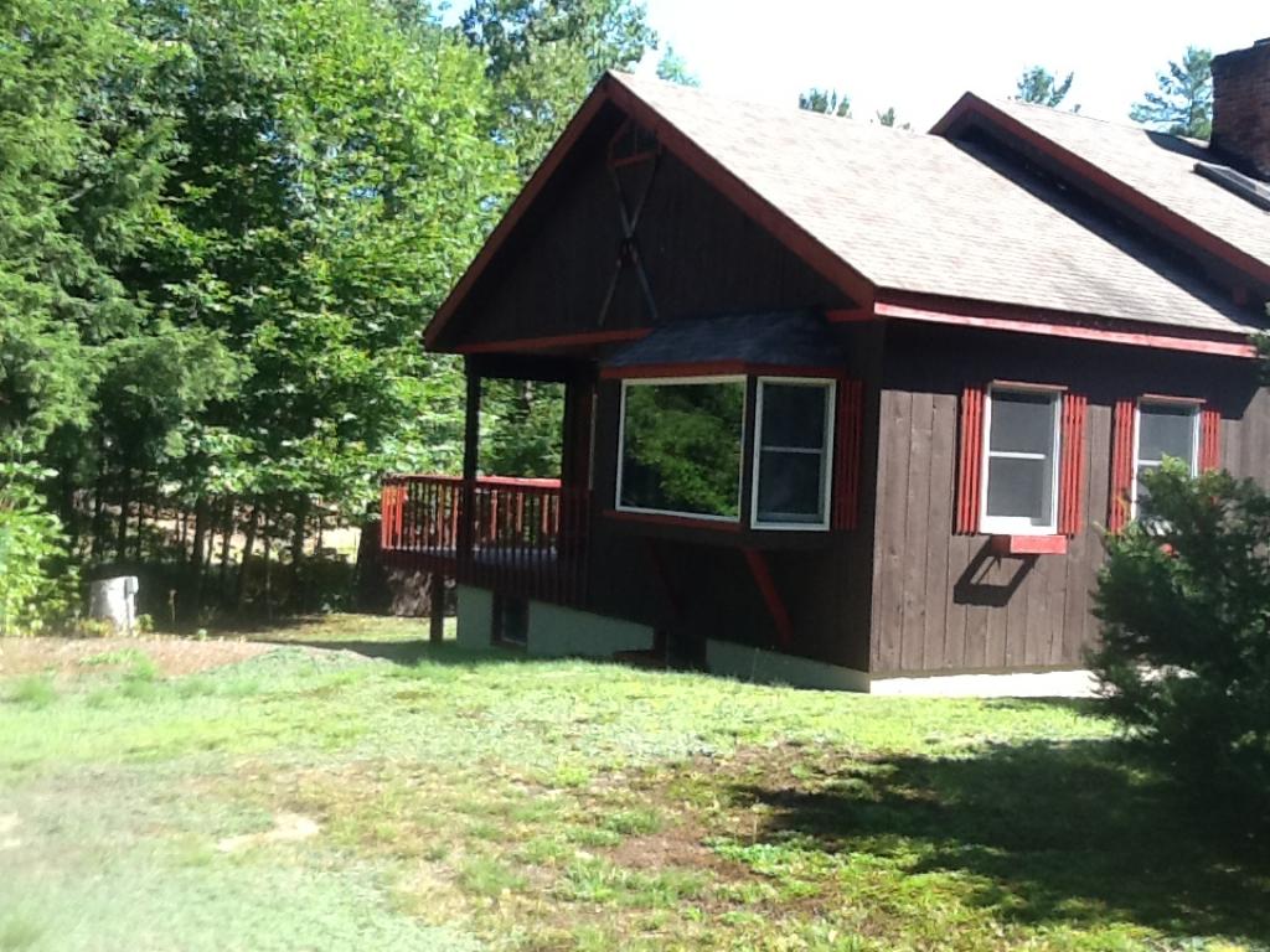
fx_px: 1614
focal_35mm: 44
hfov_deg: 42.9
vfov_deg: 32.9
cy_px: 476
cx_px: 635
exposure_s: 1/294
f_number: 2.4
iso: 40
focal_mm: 2.03
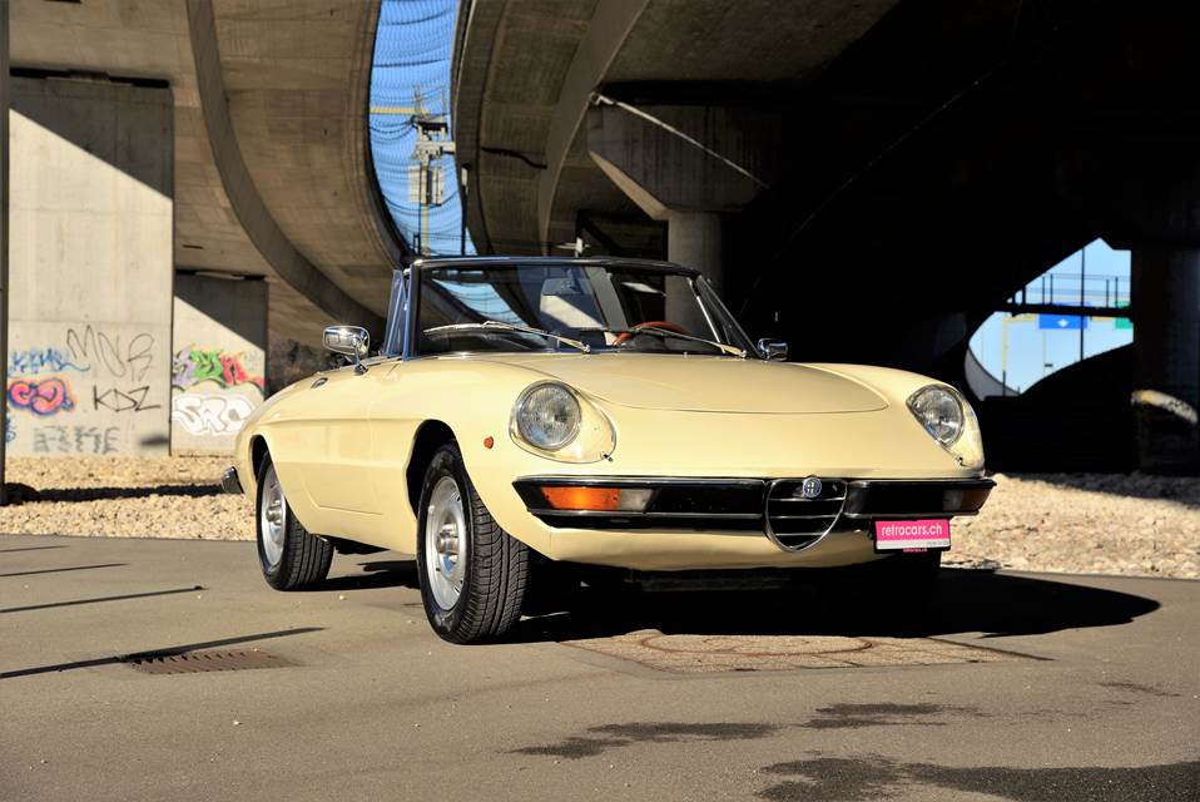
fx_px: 2201
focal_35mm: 66
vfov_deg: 20.6
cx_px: 600
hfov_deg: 30.5
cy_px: 401
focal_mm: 66
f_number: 9
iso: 100
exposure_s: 1/320
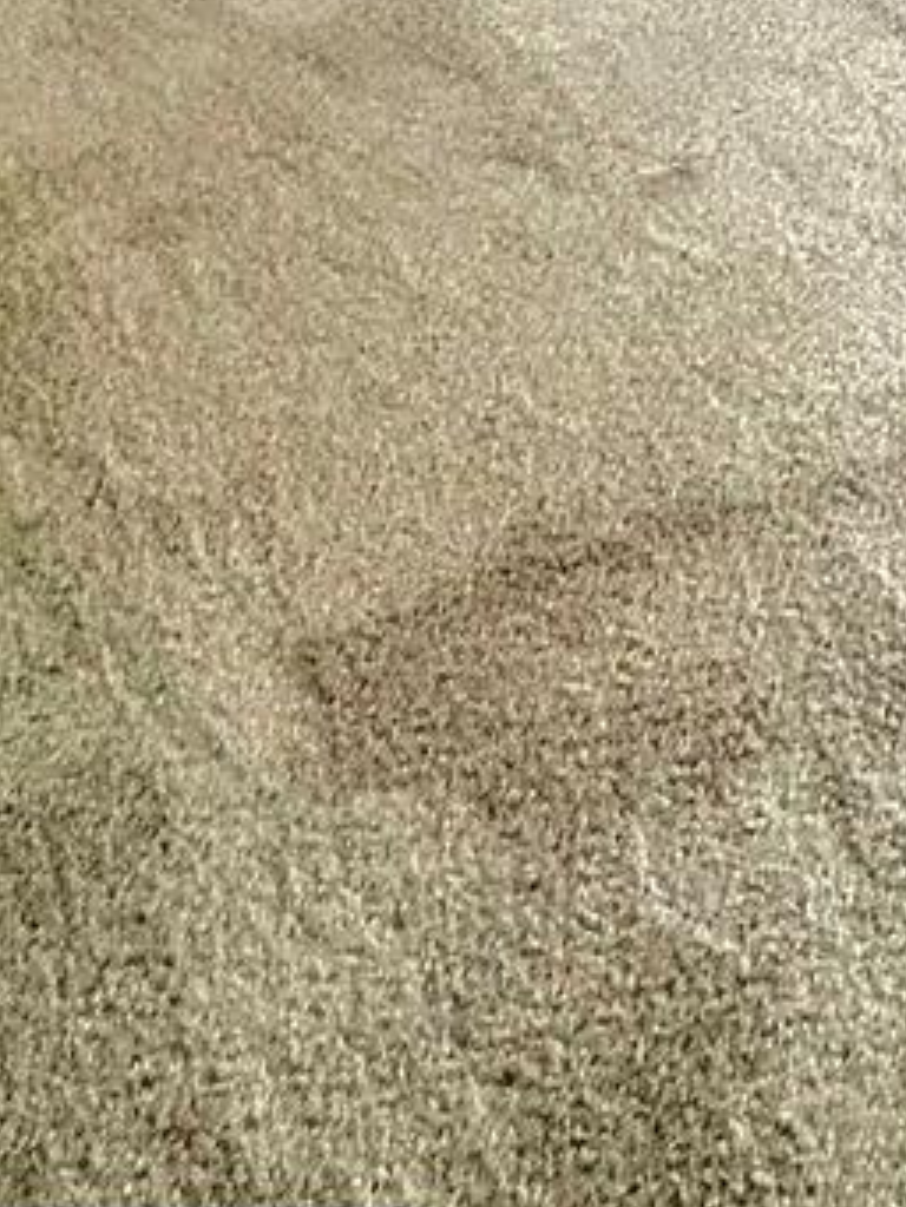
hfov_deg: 18.7
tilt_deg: -7.7
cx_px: 1575
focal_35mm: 63
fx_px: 2197
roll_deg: -0.4
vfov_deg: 18.8
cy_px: -1218
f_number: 2.2
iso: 250
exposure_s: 1/99
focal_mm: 2.22
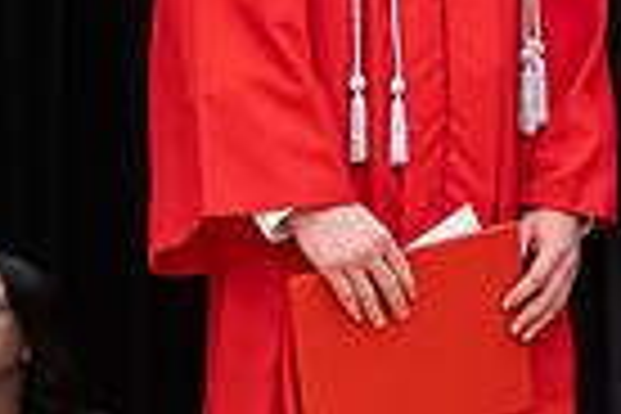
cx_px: 599
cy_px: 303
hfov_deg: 4.8
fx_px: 7365
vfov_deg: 3.2
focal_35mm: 427
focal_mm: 85
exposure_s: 1/200
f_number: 2.8
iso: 1000
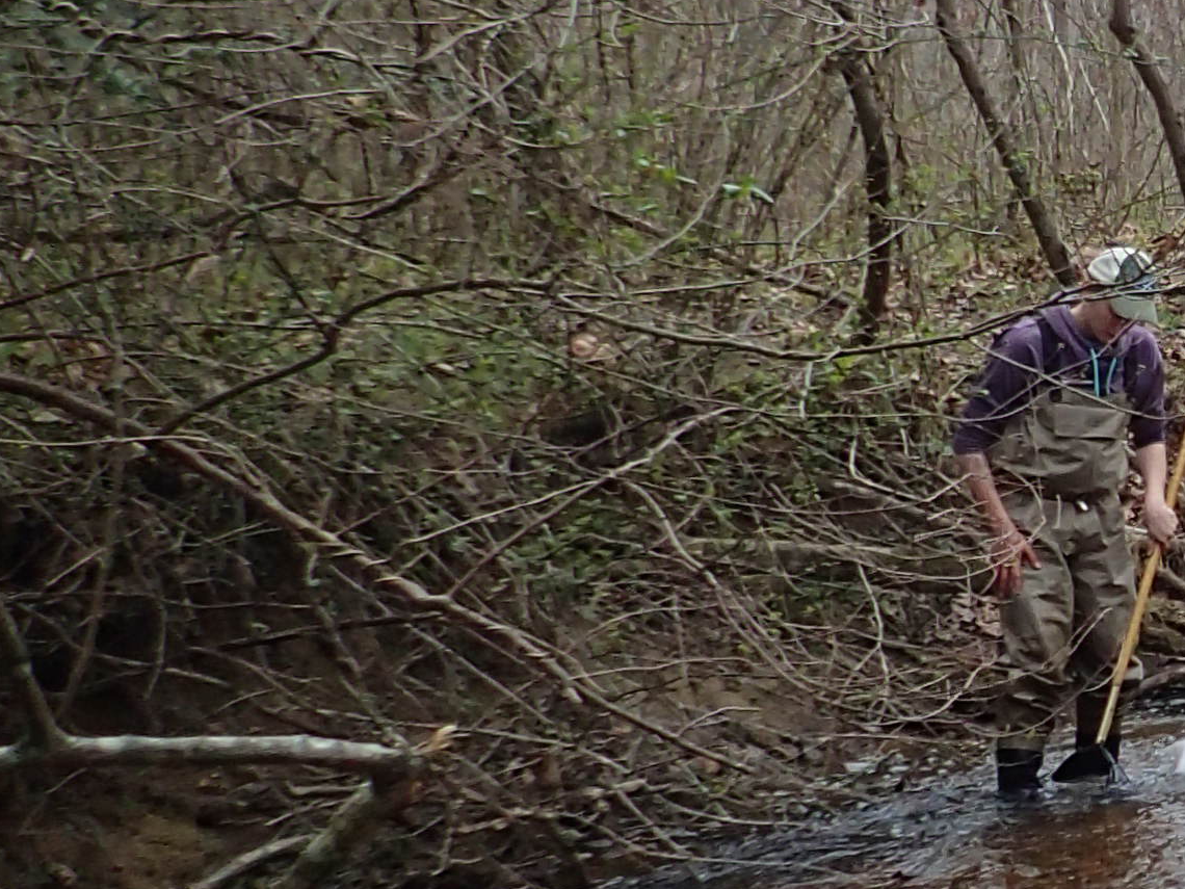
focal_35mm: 87
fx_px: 2978
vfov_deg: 16.9
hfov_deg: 18.9
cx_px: 1940
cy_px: 626
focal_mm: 4.5
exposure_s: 1/800
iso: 200
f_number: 2
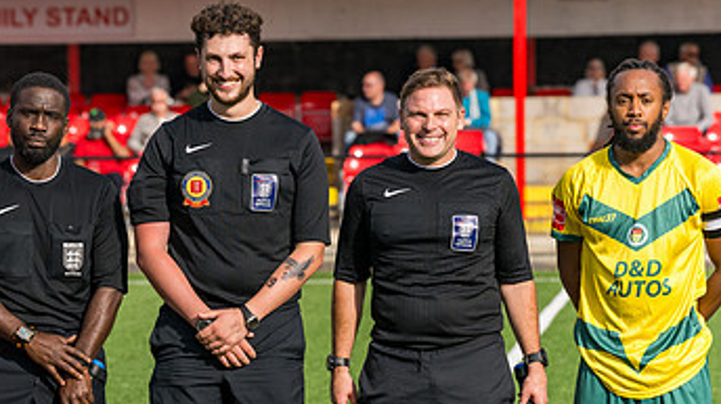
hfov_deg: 7.8
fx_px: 5312
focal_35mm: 278
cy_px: 322
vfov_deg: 4.4
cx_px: 244
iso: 400
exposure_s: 1/2500
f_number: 5
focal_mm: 135
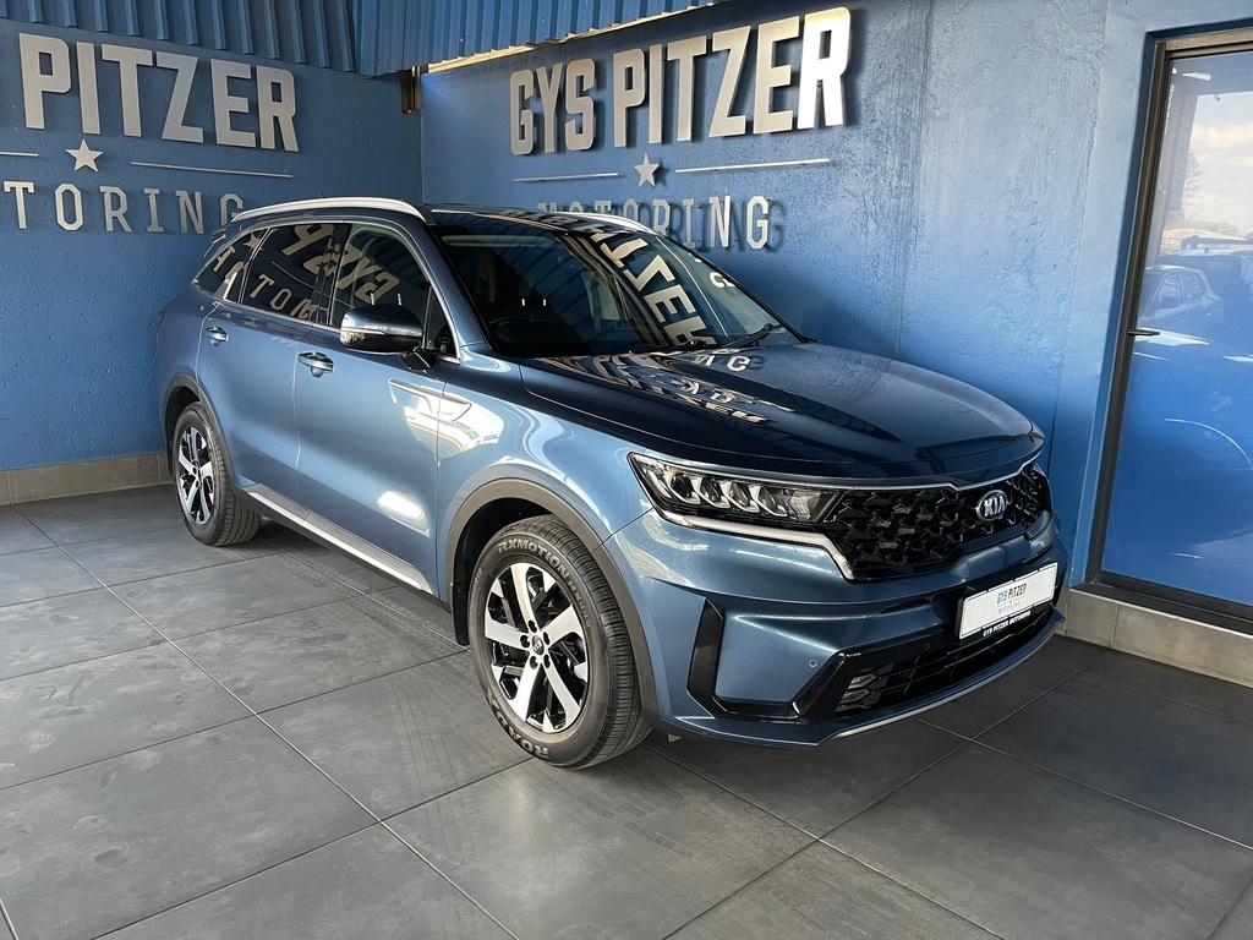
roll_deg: -1.3
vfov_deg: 54.9
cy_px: 470
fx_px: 905
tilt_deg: -13.5
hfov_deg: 69.4
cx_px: 626
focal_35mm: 25
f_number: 1.6
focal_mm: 5.1
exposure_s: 1/60
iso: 125
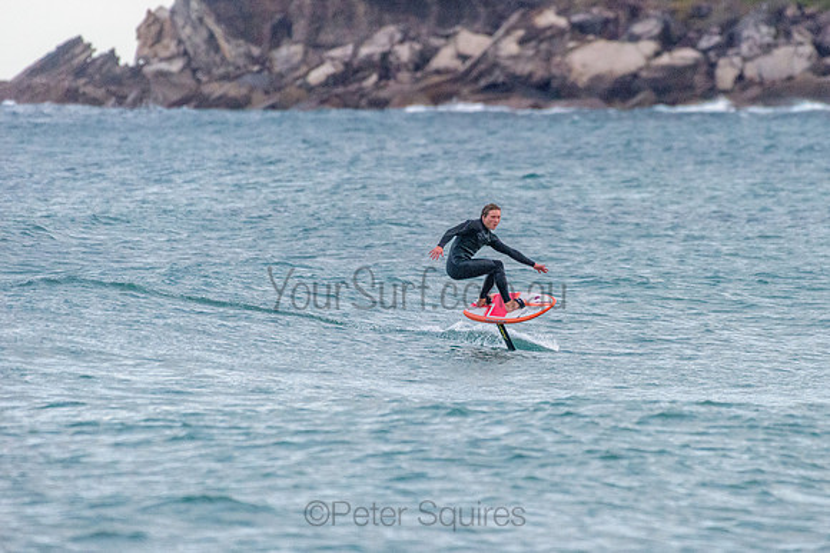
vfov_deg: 2.2
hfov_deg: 3.4
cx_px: 509
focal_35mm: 613
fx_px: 14130
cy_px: 250
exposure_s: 1/2000
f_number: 5.6
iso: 2500
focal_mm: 500
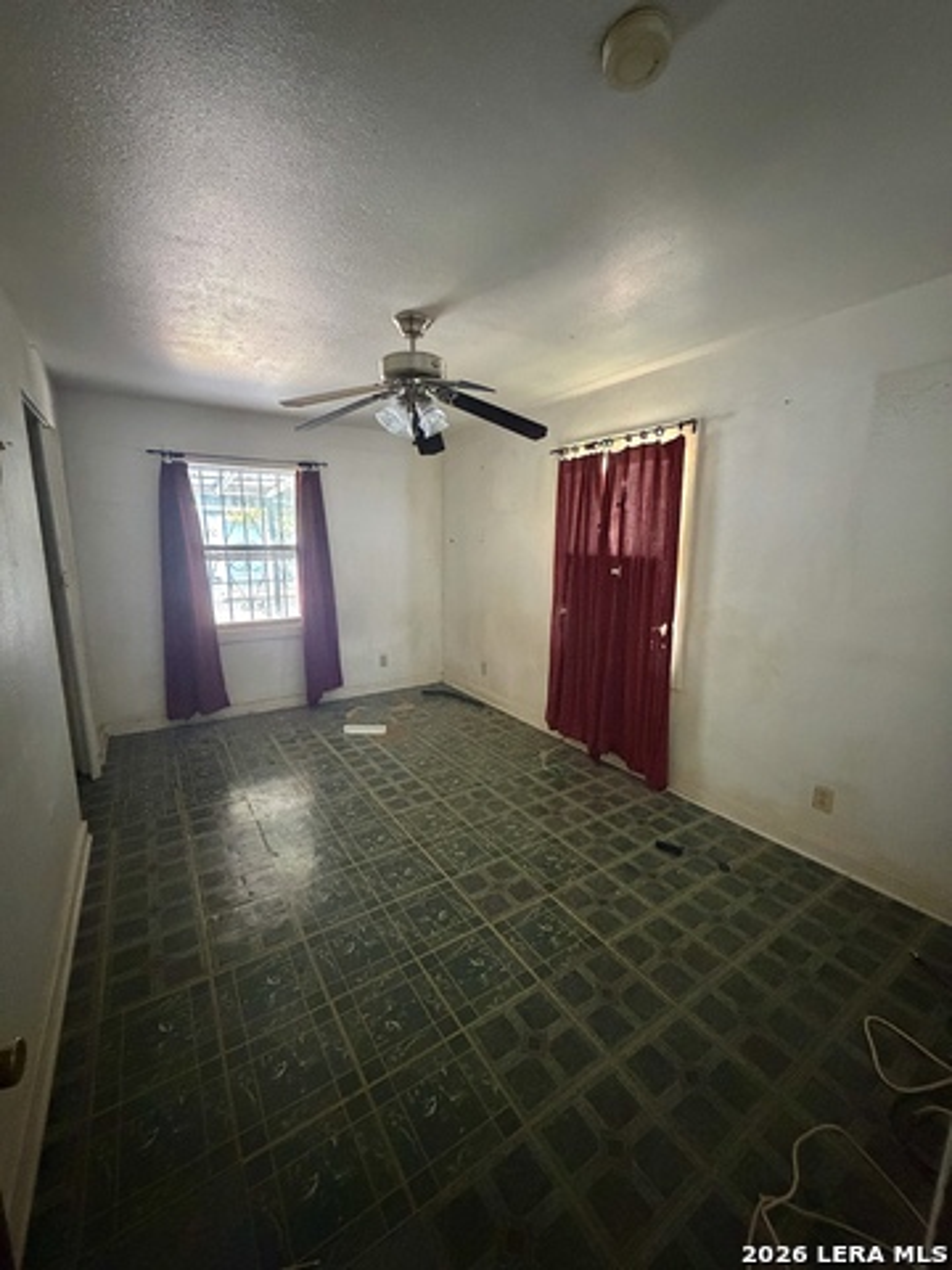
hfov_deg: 85.7
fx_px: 513
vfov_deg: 102.1
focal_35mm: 14
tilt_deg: -10.3
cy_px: 635
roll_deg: -0.2
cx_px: 476
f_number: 2.2
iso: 1250
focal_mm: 2.22
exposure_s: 1/45
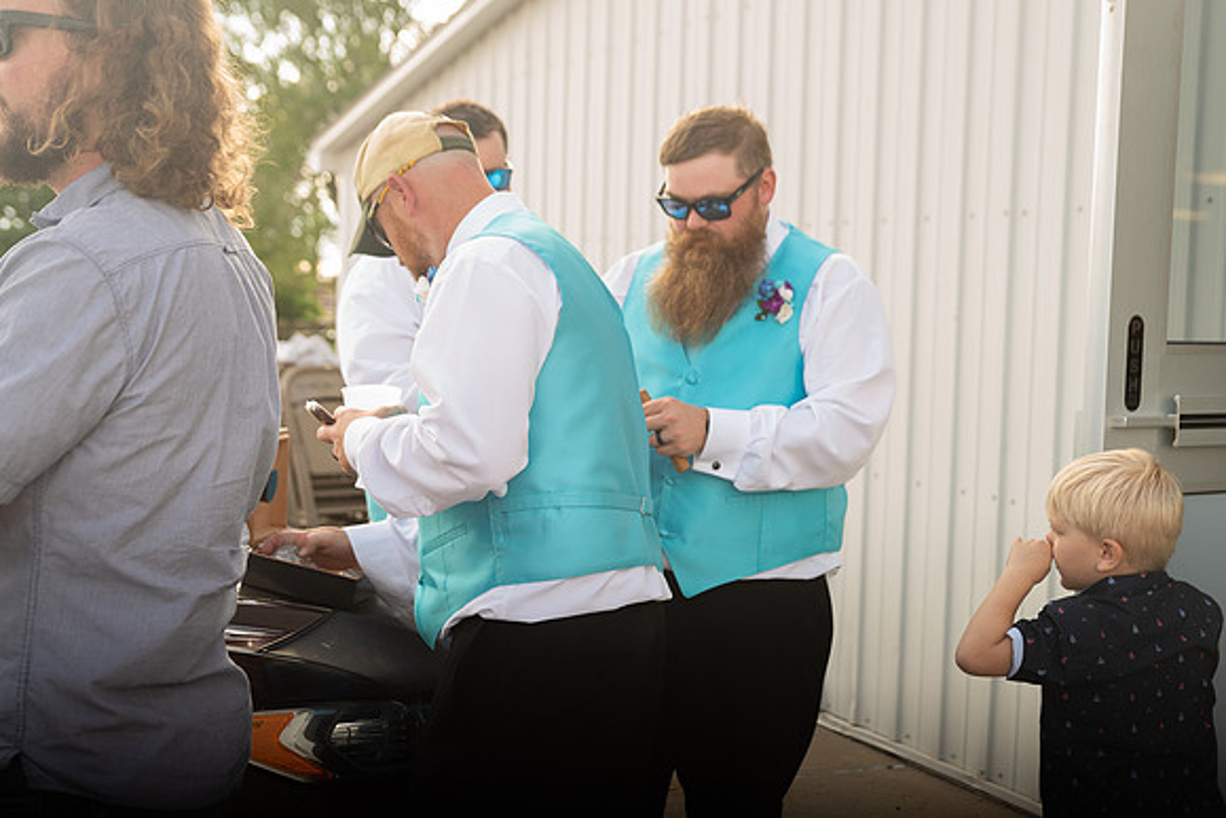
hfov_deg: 36.4
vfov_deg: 24.7
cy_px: 466
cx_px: 613
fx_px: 1866
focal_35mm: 55
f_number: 3.2
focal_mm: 46
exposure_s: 1/125
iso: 80
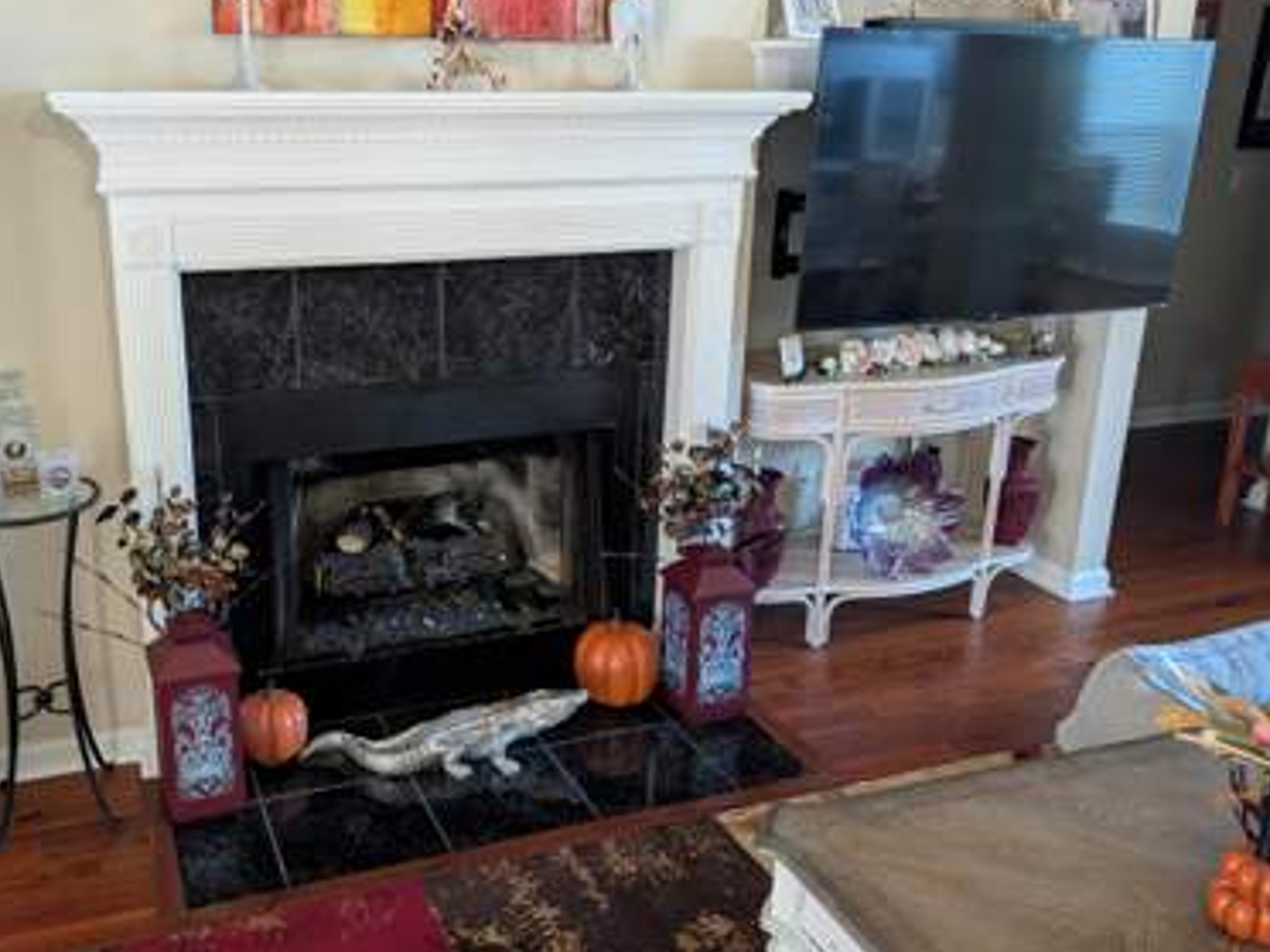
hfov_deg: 57.6
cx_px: 478
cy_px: 430
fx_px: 1137
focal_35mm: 31
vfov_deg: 45.4
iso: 350
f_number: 1.68
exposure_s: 1/23.8
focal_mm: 6.9
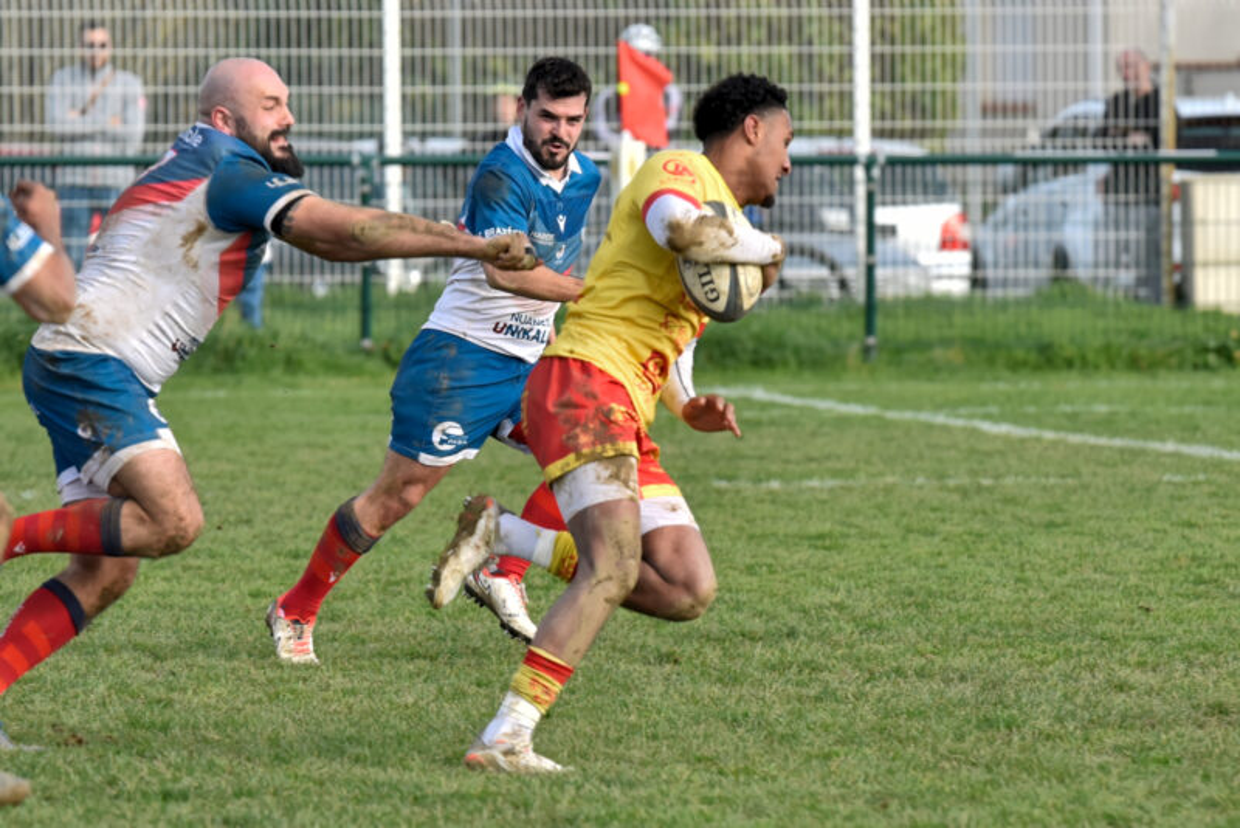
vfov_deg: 6.9
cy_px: 414
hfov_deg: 10.3
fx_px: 6891
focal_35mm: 200
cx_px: 620
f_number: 4
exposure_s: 1/2000
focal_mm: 200
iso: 500
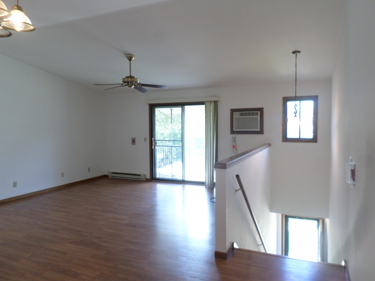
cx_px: 188
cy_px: 140
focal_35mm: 25
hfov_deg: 69.4
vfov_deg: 54.9
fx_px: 271
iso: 160
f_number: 2.5
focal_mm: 4.5
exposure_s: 1/30
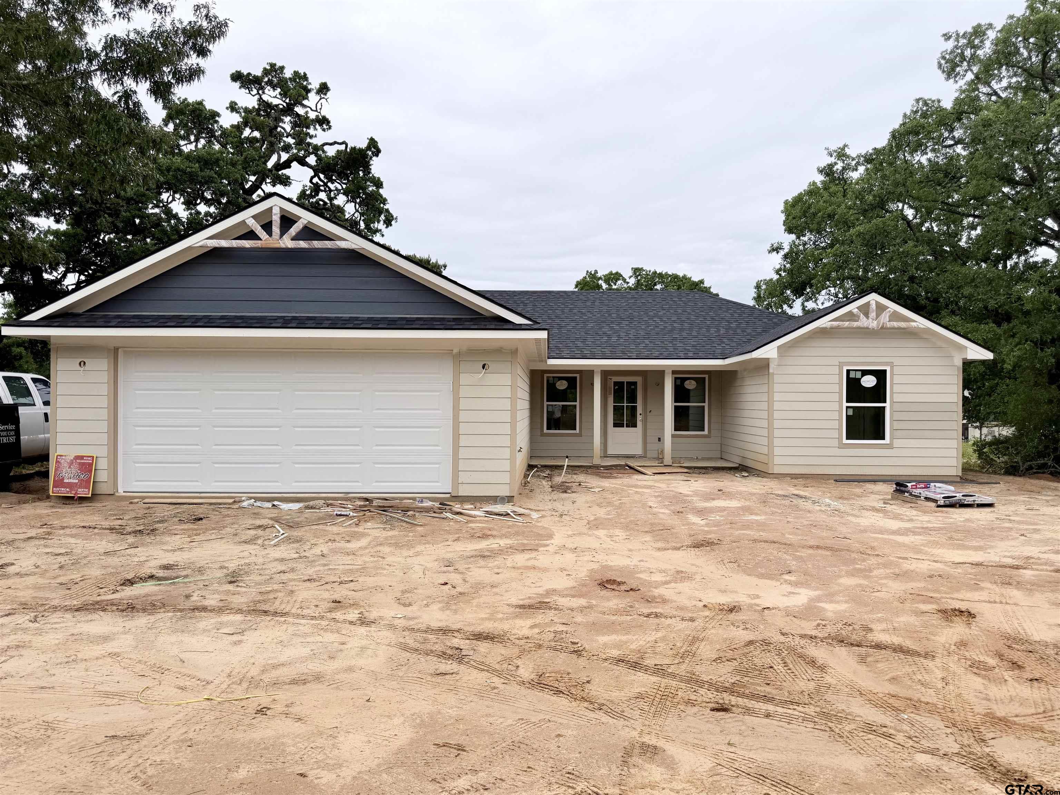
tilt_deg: -0.4
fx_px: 735
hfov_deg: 71.6
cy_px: 398
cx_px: 530
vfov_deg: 56.8
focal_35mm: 24
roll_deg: +0.8
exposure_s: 1/654
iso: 80
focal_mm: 6.76
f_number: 1.78
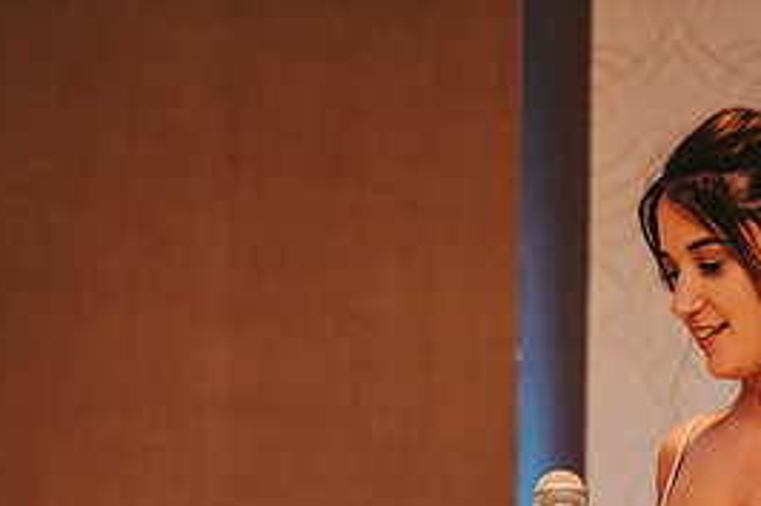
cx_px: 446
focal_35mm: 393
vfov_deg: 3.5
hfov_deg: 5.2
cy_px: 547
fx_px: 8302
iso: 800
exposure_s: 1/60
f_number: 2.8
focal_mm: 180
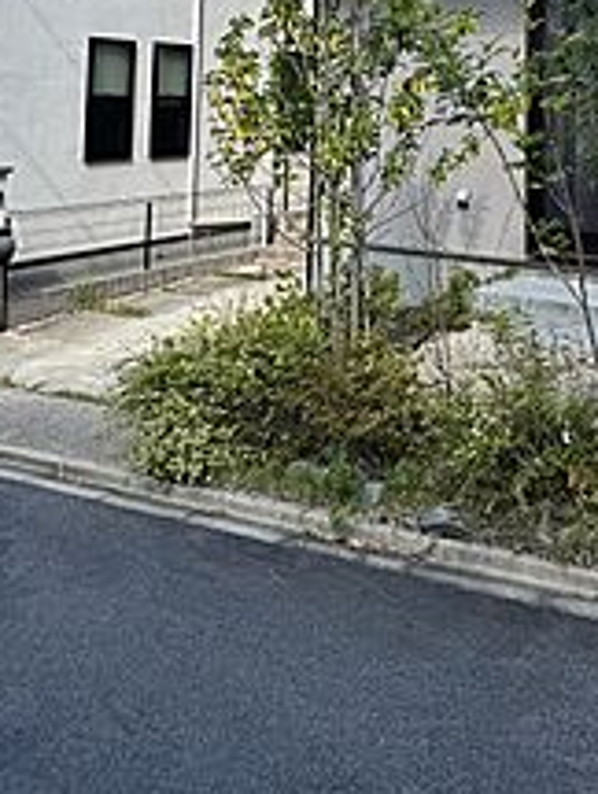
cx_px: 450
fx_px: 896
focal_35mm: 39
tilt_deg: +6.0
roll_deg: -0.3
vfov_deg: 42.1
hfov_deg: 36.1
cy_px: 18
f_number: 2.2
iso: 50
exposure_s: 1/620
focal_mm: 2.22
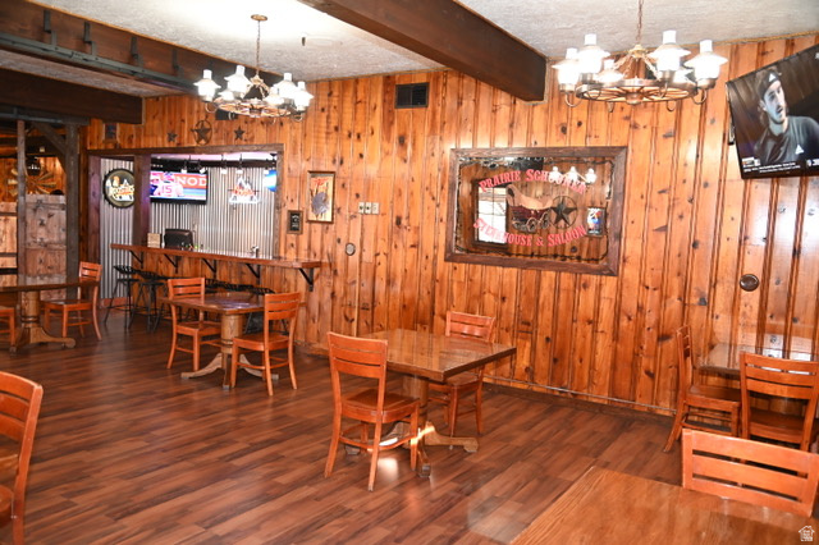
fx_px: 682
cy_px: 272
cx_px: 410
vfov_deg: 43.6
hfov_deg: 62.0
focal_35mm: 30
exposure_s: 1/60
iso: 3200
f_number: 4
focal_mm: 30
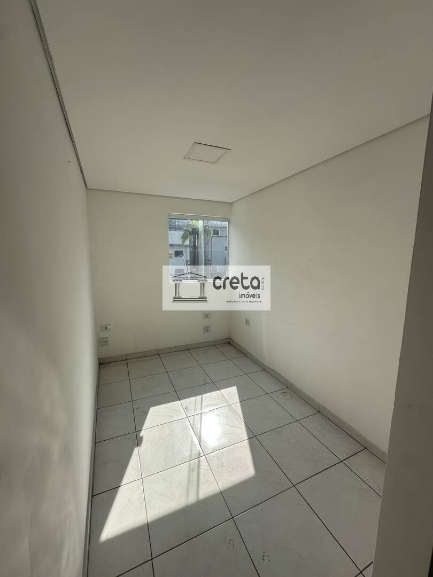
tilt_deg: -9.4
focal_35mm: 14
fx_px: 233
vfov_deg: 102.1
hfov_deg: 85.7
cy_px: 288
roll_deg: -0.3
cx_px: 216
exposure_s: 1/1261
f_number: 2.2
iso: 50
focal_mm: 2.22
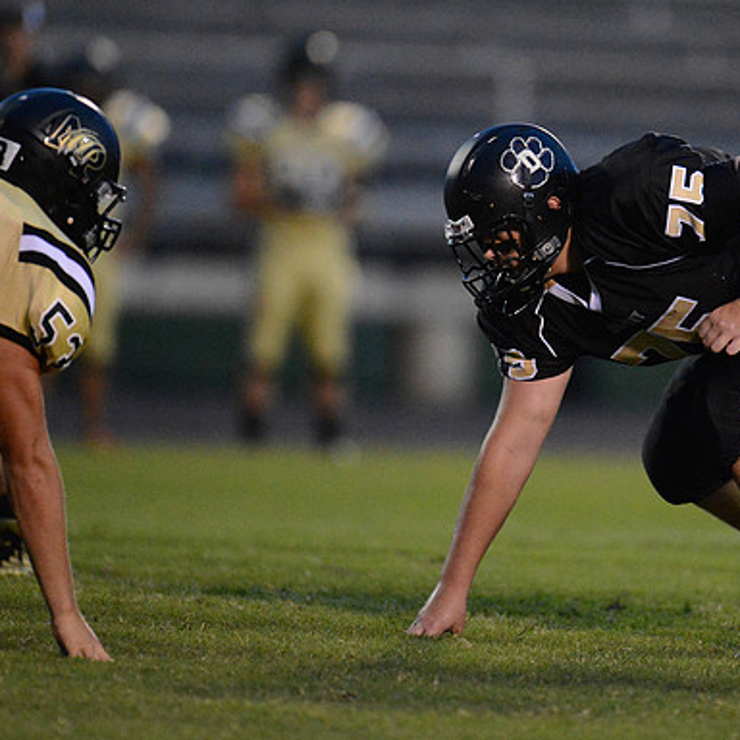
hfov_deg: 3.4
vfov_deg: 3.4
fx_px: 12407
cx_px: 478
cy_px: 371
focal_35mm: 513
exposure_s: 1/800
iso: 12800
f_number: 2.8
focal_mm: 400
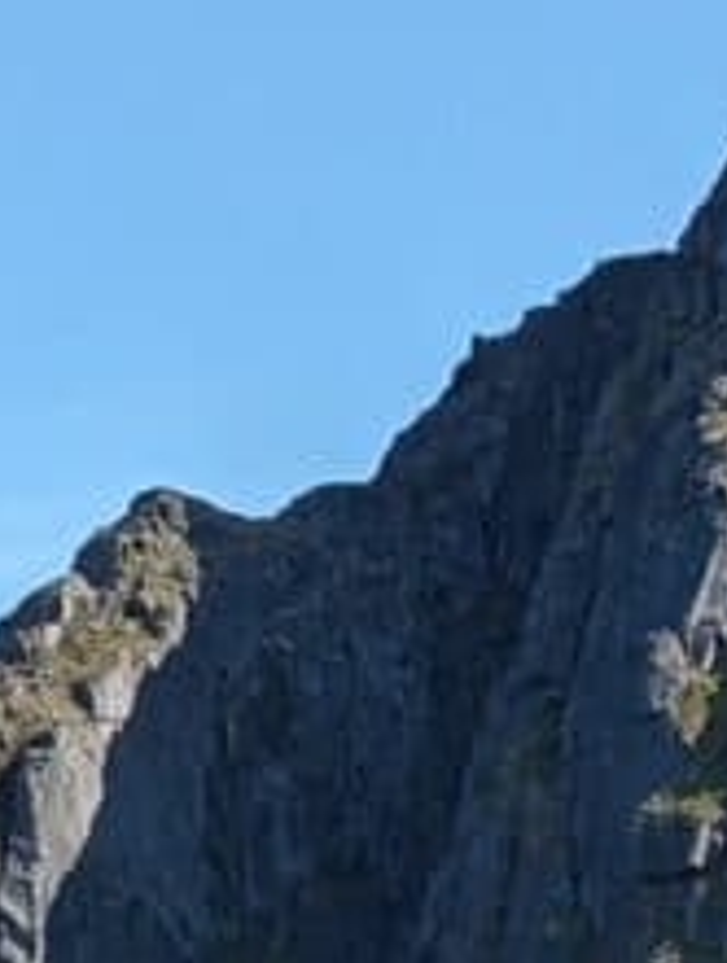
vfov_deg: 5.2
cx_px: 1629
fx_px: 9679
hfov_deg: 4.2
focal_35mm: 347
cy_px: 3414
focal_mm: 6.81
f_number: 1.85
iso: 50
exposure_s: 1/1520
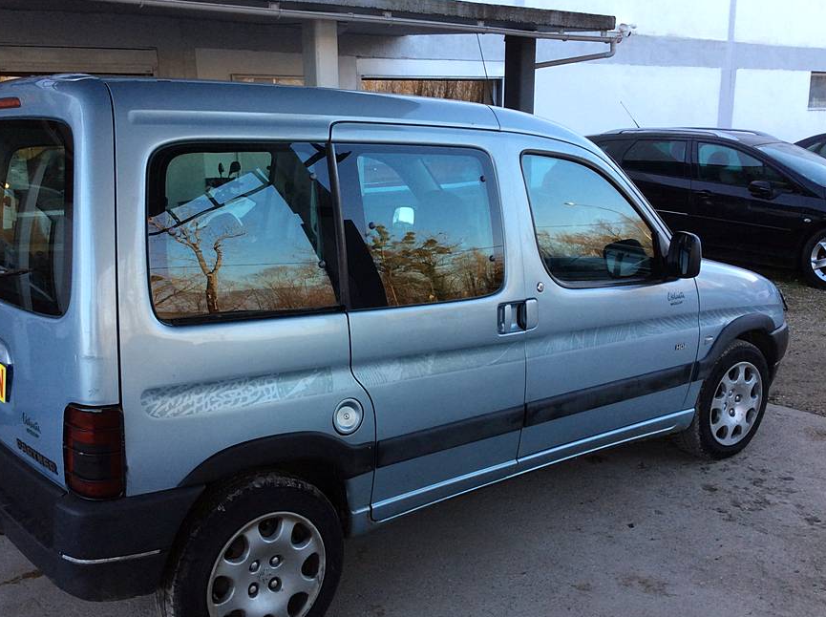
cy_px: 340
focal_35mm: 37
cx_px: 359
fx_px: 882
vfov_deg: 38.5
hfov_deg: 50.1
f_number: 2.4
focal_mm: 3.3
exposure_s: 1/116
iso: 32
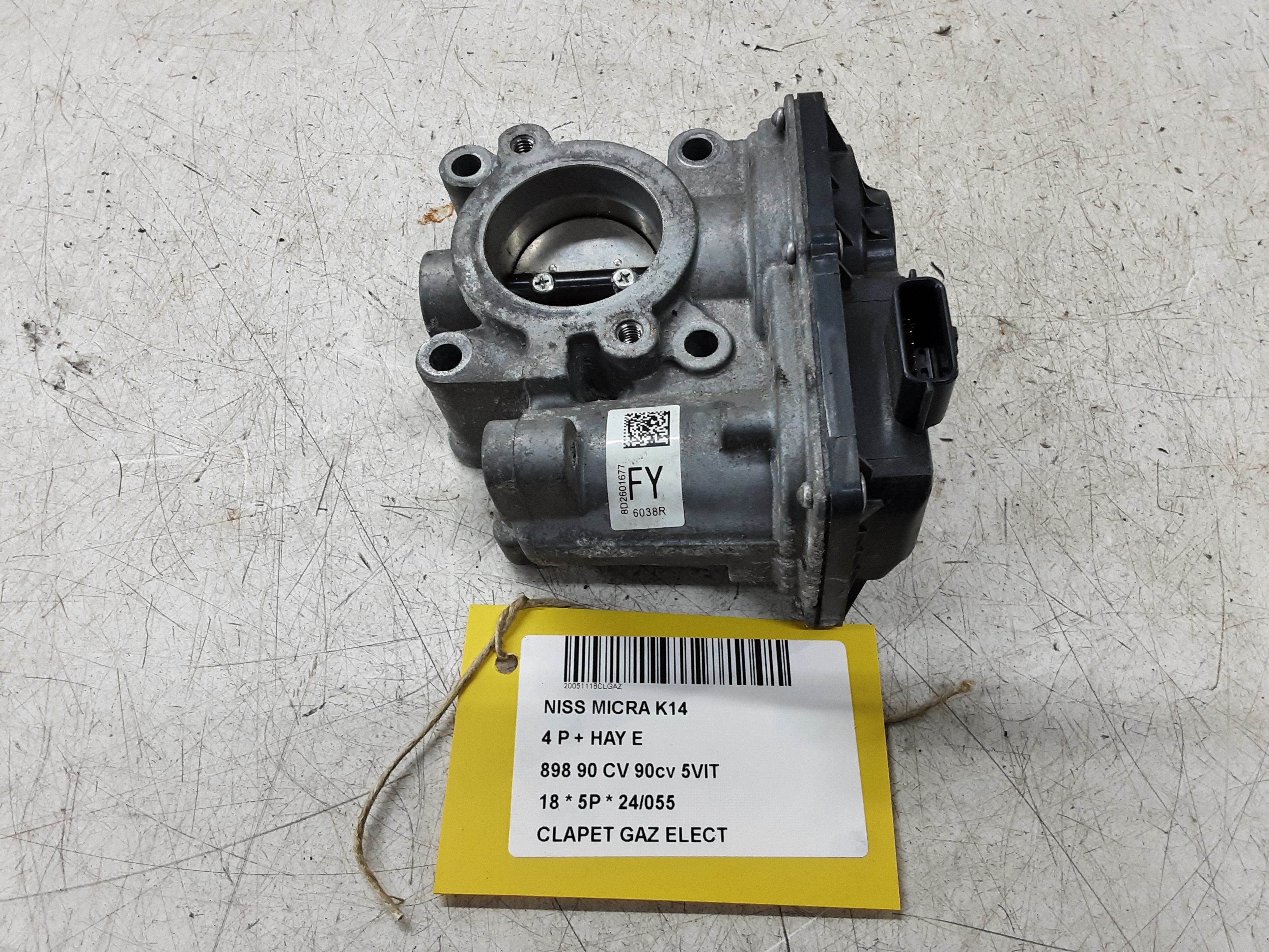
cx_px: 634
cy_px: 476
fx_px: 990
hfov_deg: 65.3
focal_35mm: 27
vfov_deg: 51.4
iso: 80
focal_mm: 2.91
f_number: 1.9
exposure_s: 1/50
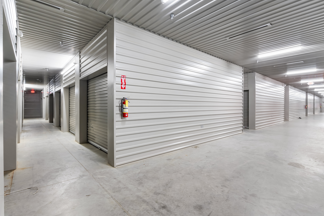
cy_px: 106
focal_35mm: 18
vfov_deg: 68.8
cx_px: 170
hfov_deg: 91.4
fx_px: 158
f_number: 9
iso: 250
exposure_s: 1.3
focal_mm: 11
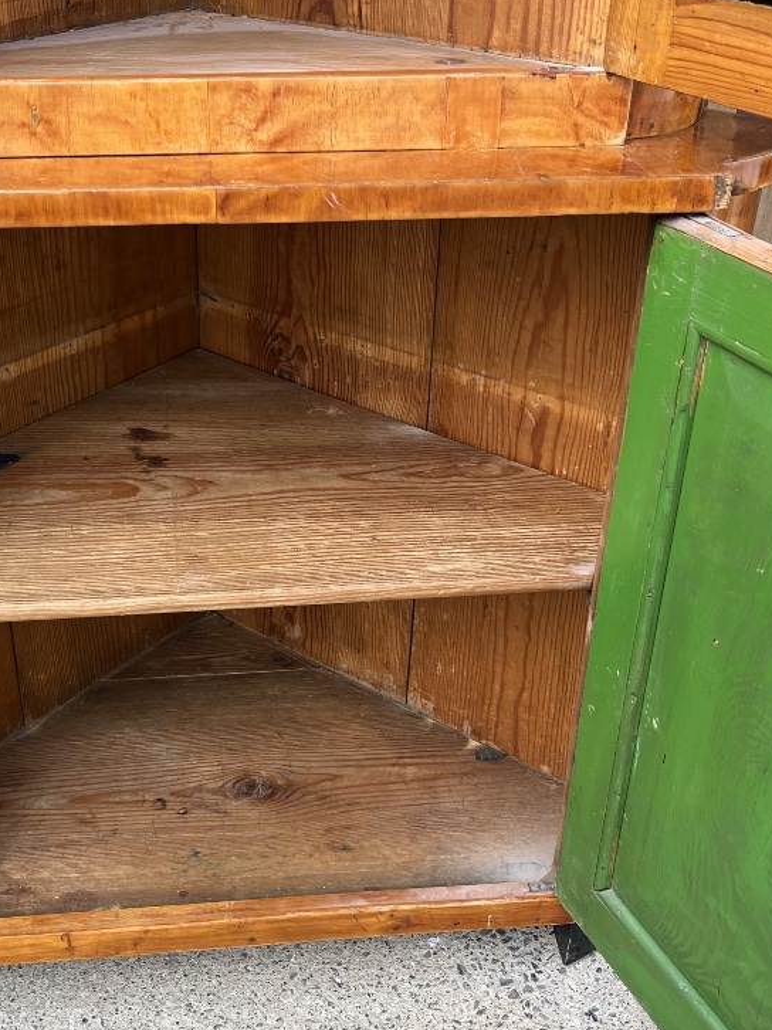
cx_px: 271
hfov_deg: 33.3
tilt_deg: -30.7
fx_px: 1279
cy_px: 525
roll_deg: +2.1
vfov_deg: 43.9
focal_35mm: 43
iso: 50
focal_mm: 5.1
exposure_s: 1/400
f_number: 1.6
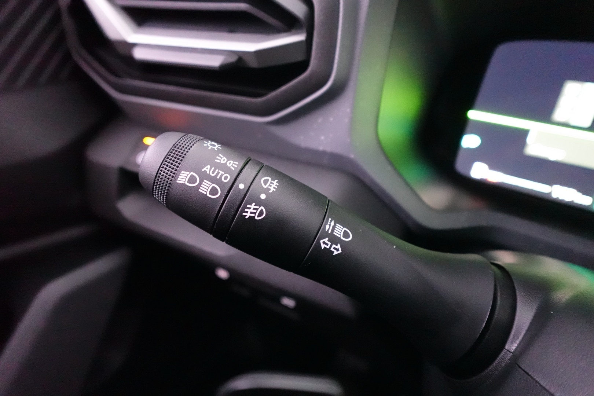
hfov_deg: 84.0
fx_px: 330
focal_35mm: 20
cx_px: 297
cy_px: 198
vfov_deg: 61.9
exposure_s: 1/30
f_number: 2
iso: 6400
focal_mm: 7.6
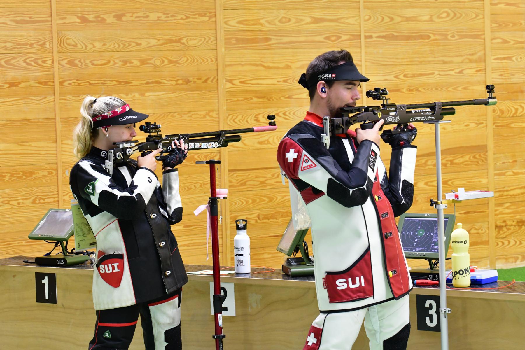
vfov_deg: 9.5
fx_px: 2114
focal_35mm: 145
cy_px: 175
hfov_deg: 14.2
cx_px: 262
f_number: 11
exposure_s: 1/50
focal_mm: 145
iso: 4000
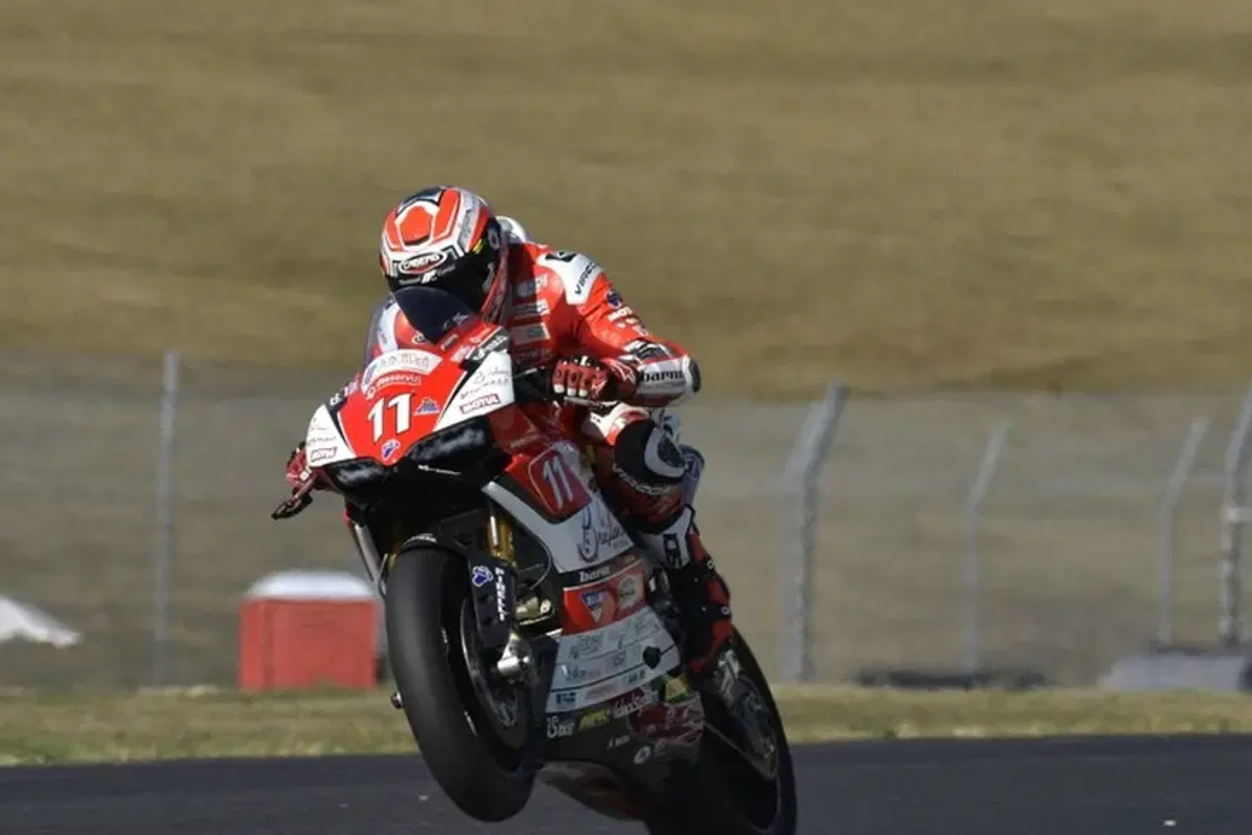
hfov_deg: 2.6
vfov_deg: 1.7
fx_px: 27721
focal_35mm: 797
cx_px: 665
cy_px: 502
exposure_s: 1/1250
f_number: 10
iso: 400
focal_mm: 390
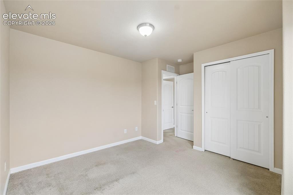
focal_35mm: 15
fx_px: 122
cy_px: 98
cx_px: 146
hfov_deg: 100.4
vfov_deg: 77.3
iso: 800
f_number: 8
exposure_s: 1/6
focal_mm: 10
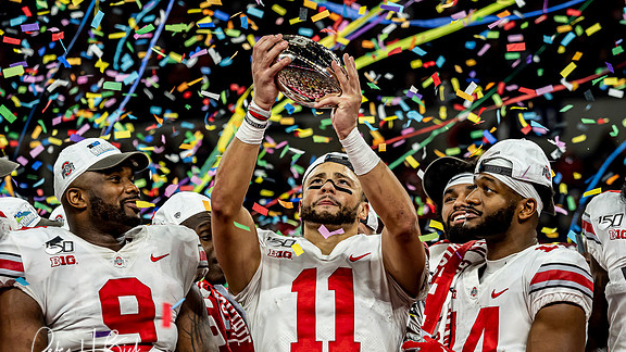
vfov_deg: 4.3
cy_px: 174
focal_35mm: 285
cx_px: 312
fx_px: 4731
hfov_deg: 7.6
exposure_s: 1/320
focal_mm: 130
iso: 500
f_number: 3.5
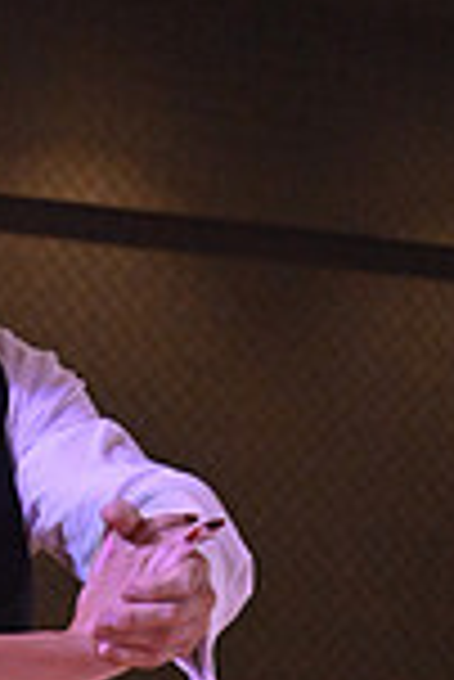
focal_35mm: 254
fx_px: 4793
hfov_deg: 5.4
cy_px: 856
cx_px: -200
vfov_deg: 8.0
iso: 6400
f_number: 9
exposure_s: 1/320
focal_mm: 66
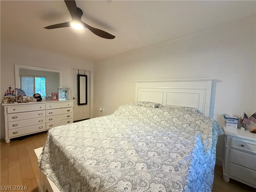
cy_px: 96
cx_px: 128
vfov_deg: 85.7
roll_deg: -1.6
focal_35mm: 14
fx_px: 104
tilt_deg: -3.9
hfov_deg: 102.1
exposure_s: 1/60
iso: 320
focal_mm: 2.22
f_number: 2.2
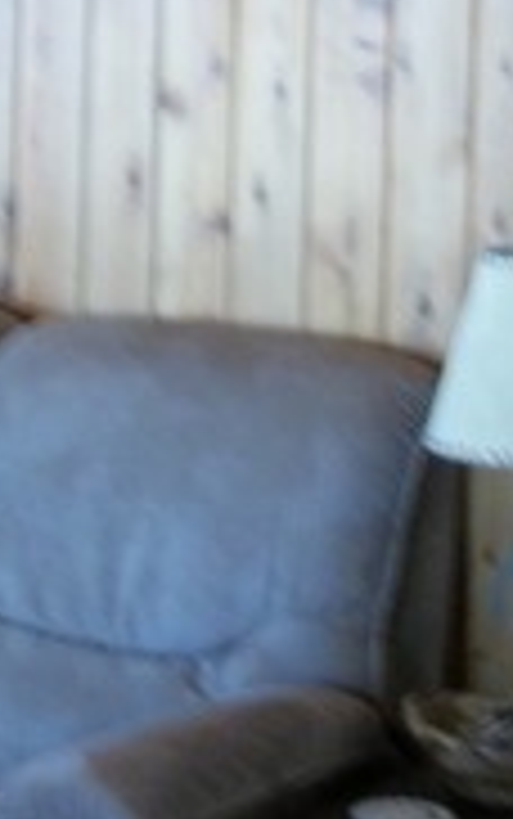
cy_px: -180
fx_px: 2658
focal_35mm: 119
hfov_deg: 11.0
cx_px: 252
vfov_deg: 16.7
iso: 160
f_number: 2.9
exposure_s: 1/13
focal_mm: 5.7
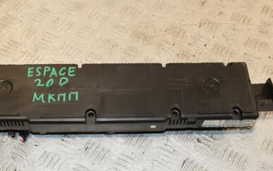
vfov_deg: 24.9
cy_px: 90
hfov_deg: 38.7
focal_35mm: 52
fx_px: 387
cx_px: 110
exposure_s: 1/200
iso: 800
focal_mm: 22
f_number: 7.1
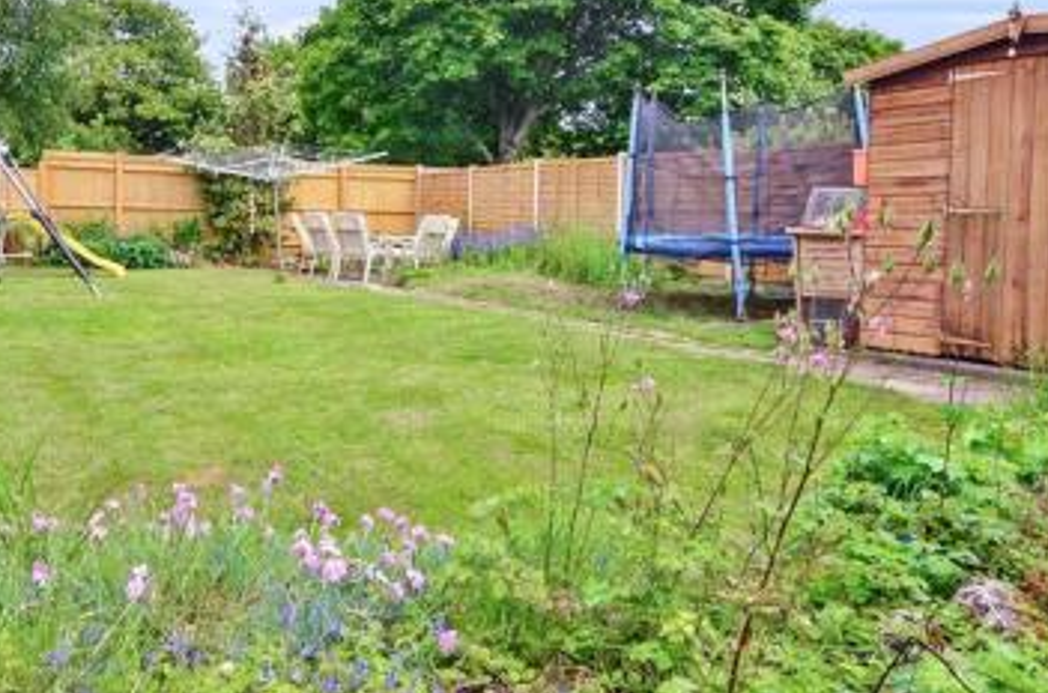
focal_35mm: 28
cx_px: 343
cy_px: 248
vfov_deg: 45.6
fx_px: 813
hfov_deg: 63.8
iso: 200
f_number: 11
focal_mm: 10
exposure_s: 1/30
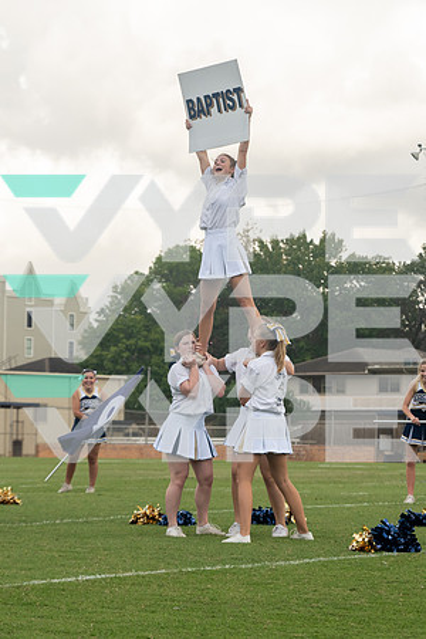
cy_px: 320
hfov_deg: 13.6
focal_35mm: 100
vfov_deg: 20.3
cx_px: 213
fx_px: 1784
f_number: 3.5
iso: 800
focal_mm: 67
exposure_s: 1/800
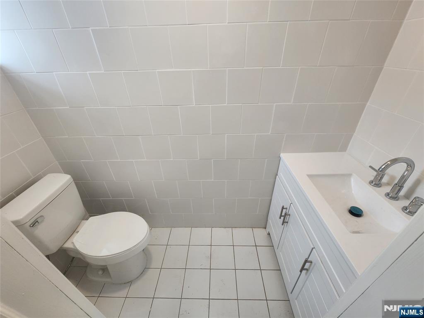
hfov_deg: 106.2
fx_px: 159
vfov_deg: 89.9
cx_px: 212
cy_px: 159
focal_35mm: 13
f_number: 2.2
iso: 100
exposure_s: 1/60
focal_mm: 2.2
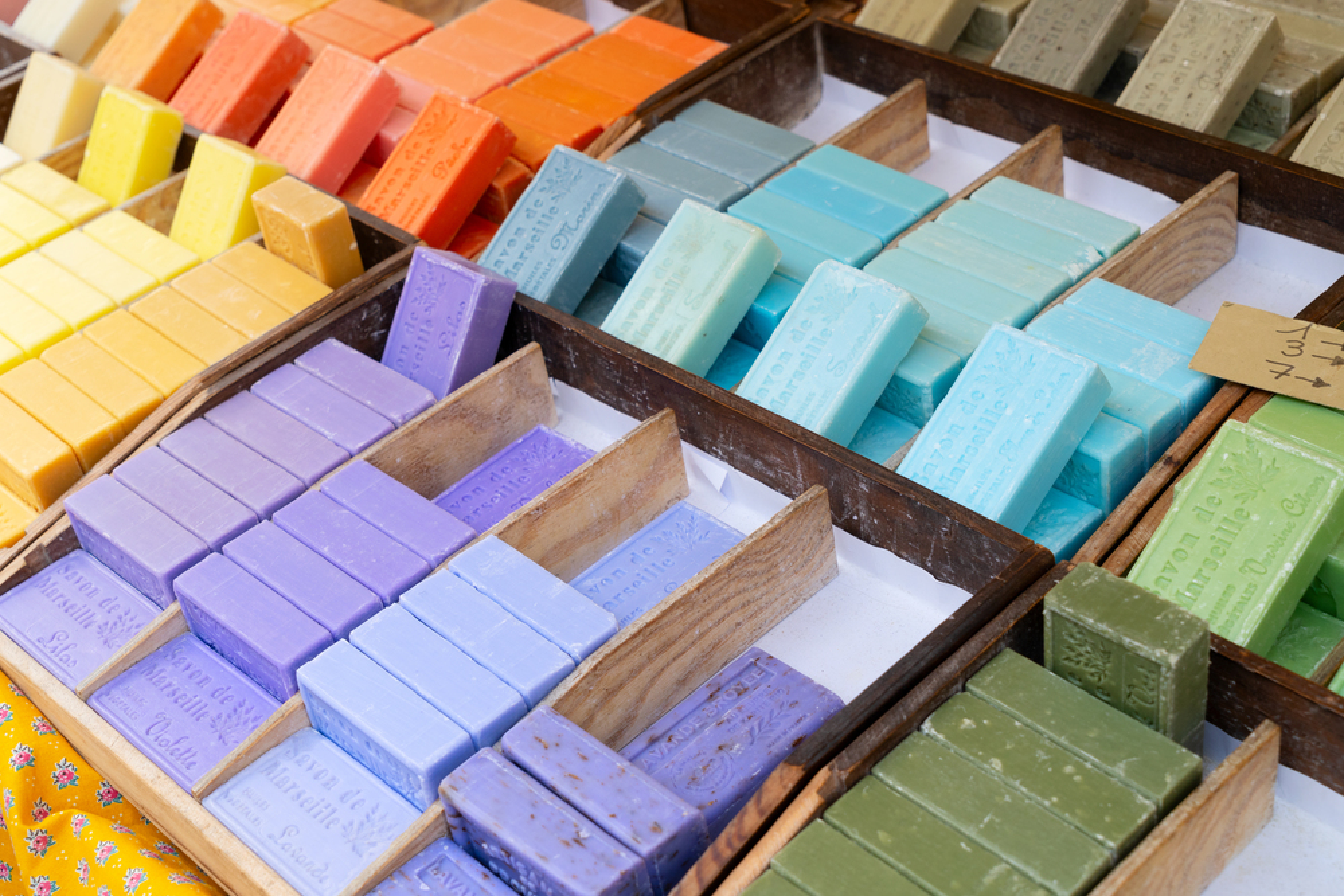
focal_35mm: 50
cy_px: 448
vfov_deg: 27.0
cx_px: 672
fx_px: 1867
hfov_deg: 39.6
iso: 400
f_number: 7.1
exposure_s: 1/200
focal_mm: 50
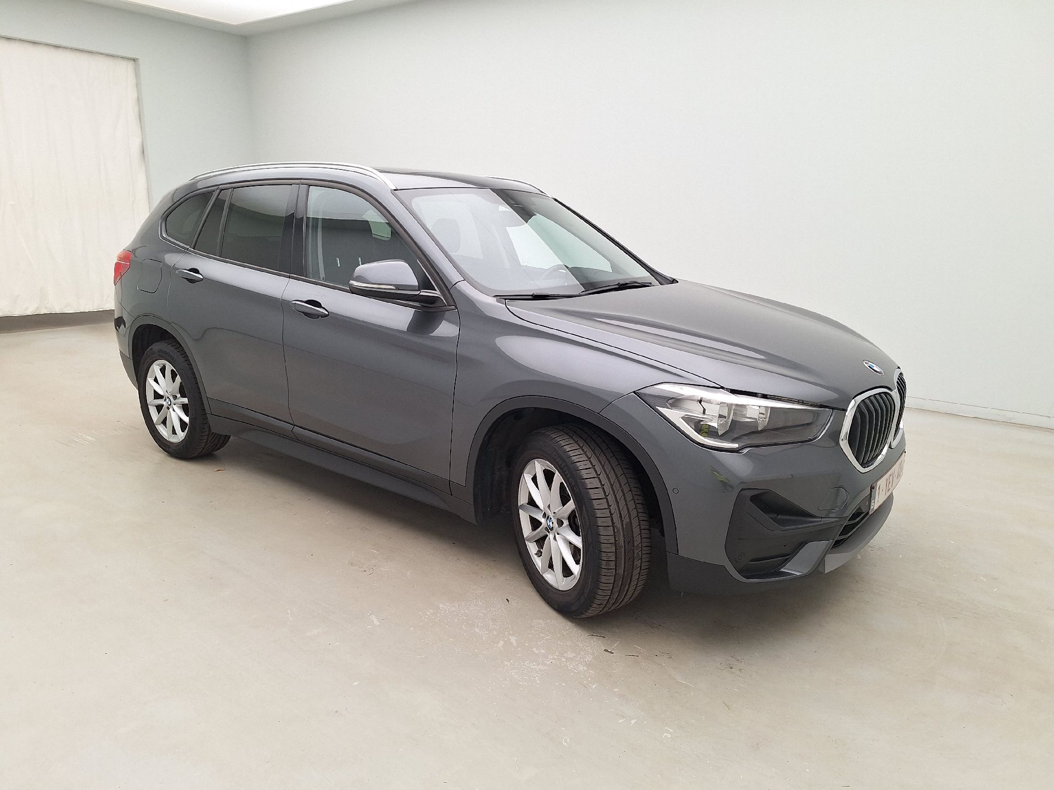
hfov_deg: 73.9
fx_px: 700
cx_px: 527
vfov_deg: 58.9
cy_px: 395
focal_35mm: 23
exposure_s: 1/100
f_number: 1.8
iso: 50
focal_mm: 5.54
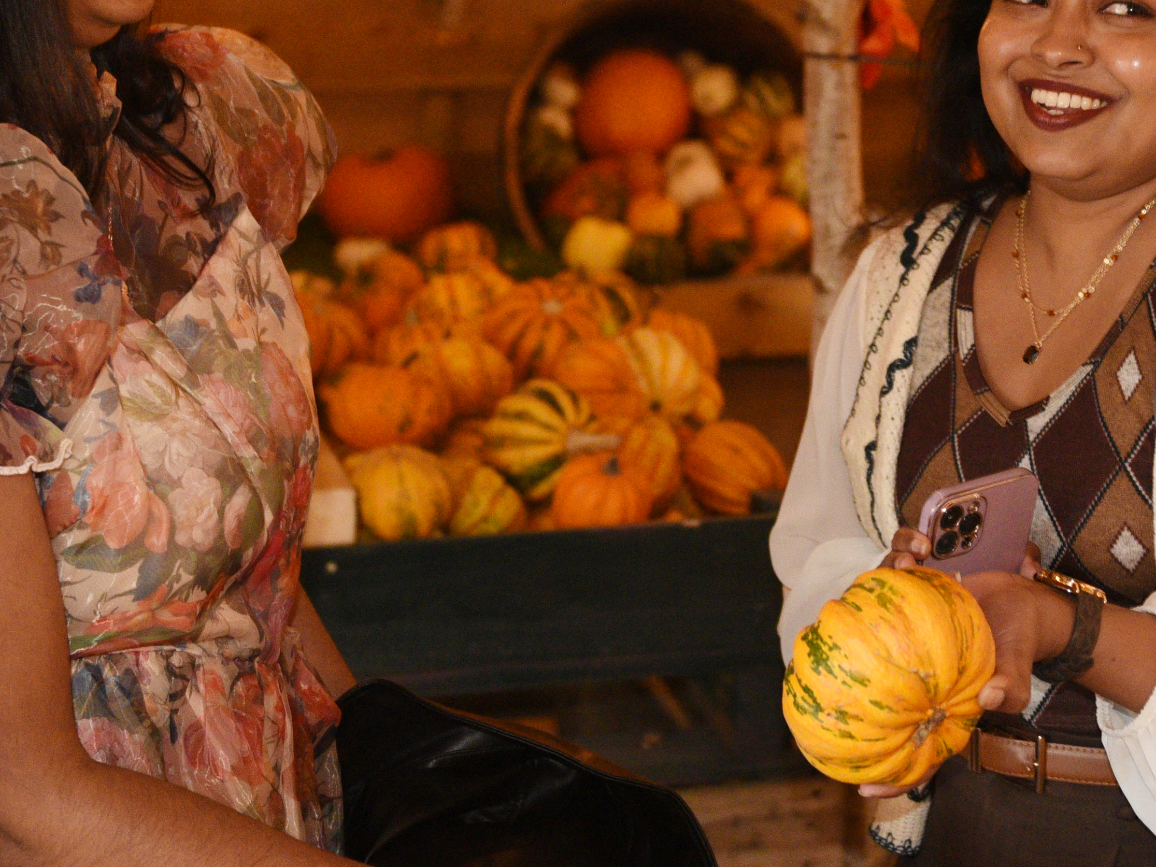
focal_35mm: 83
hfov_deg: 23.4
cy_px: 208
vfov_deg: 17.7
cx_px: 820
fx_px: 2772
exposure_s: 1/100
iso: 2500
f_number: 2.8
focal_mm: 32
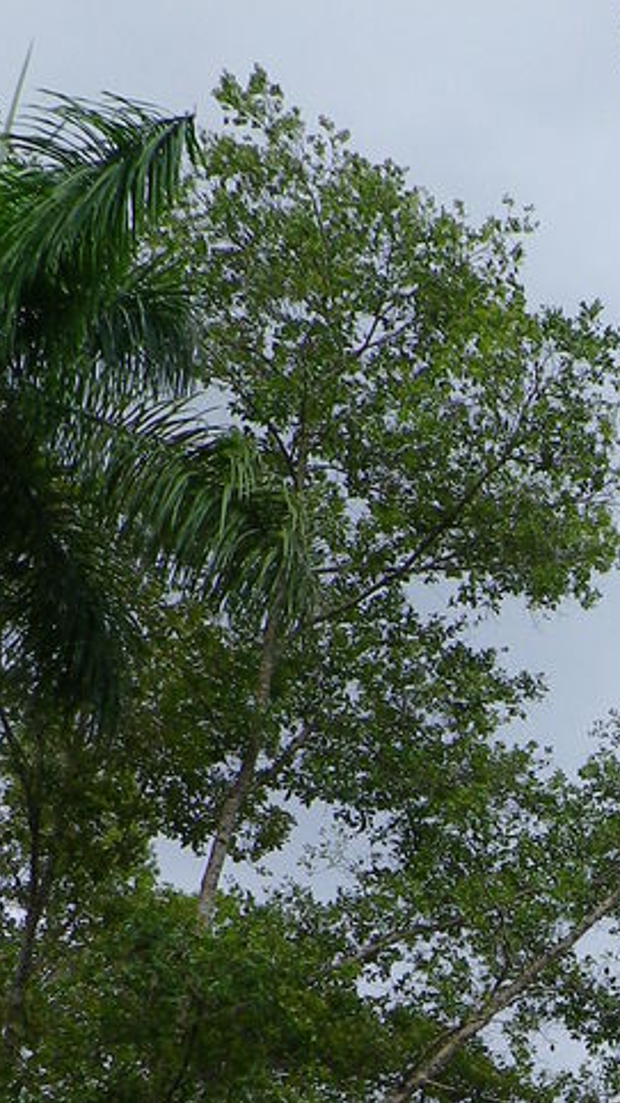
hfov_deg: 14.7
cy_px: 1208
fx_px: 2222
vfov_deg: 25.8
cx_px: 963
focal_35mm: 76
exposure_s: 1/80
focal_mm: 5
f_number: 8.3
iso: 80
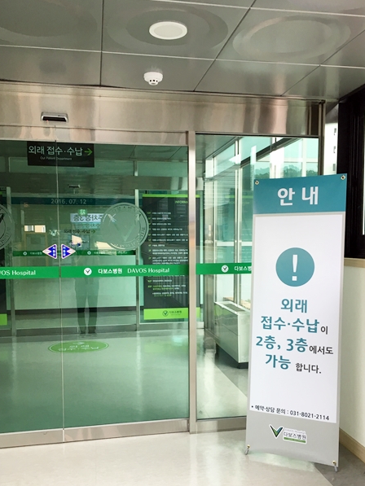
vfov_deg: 53.7
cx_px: 185
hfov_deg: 41.8
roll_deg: -0.4
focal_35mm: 34
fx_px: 478
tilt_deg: -3.4
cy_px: 282
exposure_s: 1/40
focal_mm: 4.15
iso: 25
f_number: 2.2
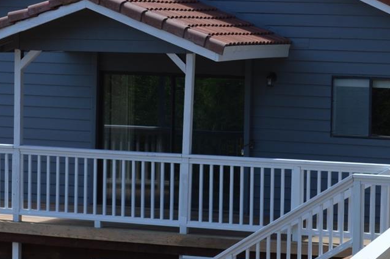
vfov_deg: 9.2
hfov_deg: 13.9
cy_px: 87
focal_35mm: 148
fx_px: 1601
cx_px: 244
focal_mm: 42
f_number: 7.1
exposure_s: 1/200
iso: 100
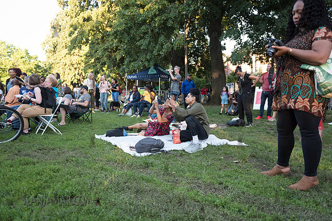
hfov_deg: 67.4
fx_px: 249
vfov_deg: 48.0
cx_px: 166
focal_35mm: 27
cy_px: 110
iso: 200
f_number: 2.8
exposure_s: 1/160
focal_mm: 27
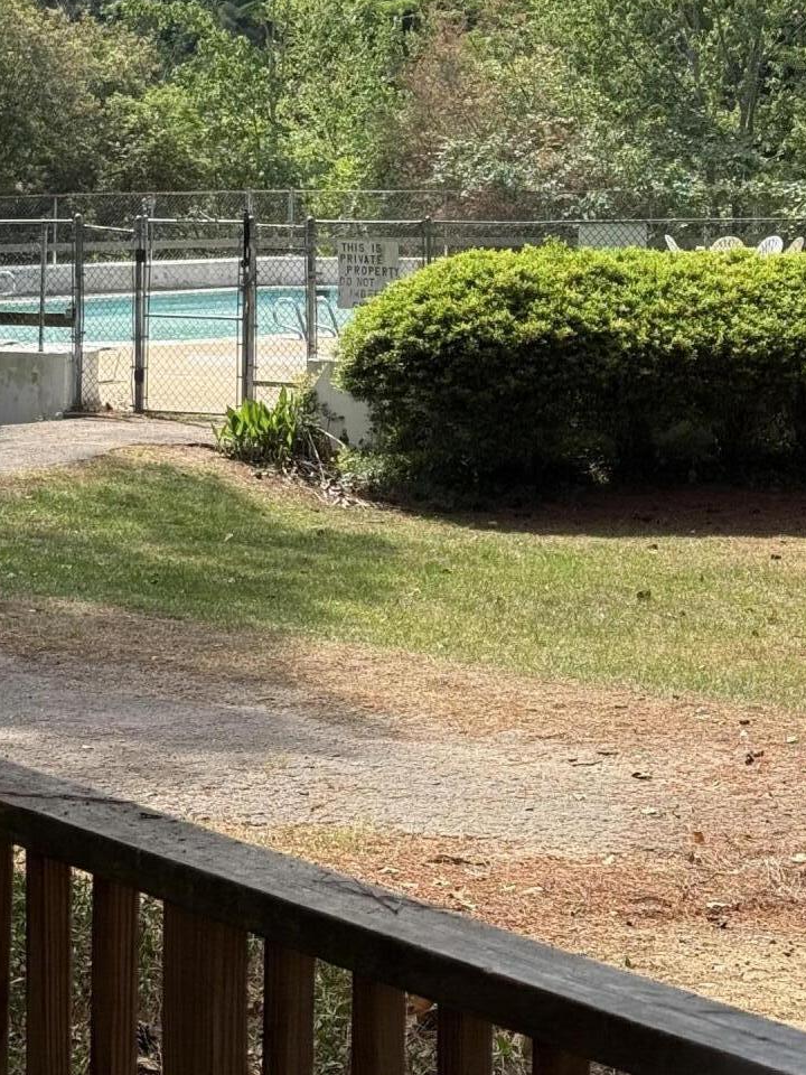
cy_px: 18
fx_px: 3105
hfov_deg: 14.8
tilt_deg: +2.6
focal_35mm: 100
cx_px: 566
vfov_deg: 19.1
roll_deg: +0.0
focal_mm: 6.76
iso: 64
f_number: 1.78
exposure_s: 1/2273
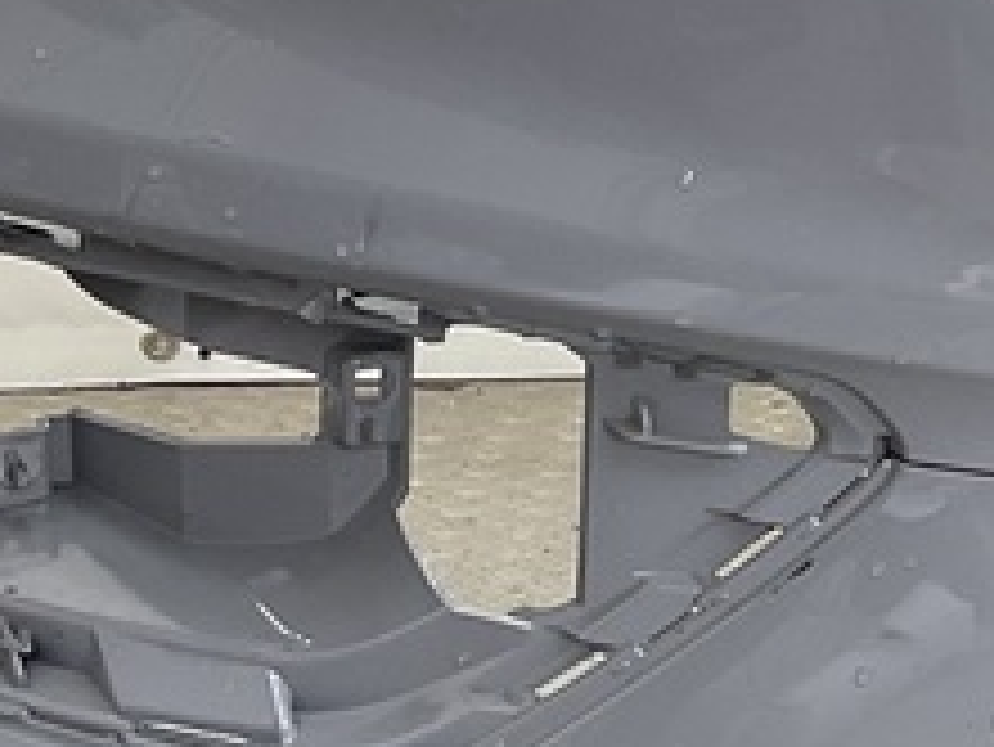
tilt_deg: -7.5
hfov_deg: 14.4
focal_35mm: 132
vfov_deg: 11.2
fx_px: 3792
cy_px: 50
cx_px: 1250
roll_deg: -0.9
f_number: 1.8
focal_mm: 3
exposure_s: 1/100
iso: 20
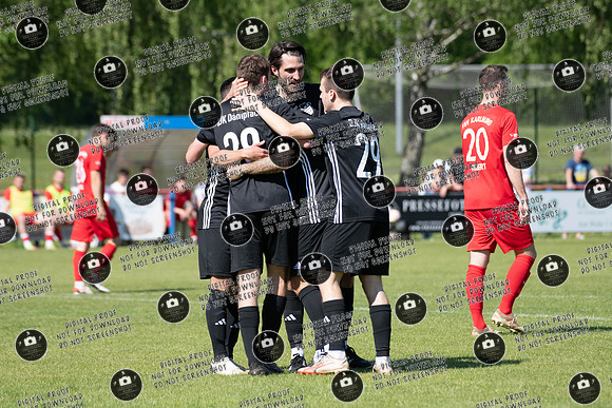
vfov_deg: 5.3
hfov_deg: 7.9
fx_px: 4453
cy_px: 191
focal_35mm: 262
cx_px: 309
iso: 400
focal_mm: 240
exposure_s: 1/1600
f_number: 5.6
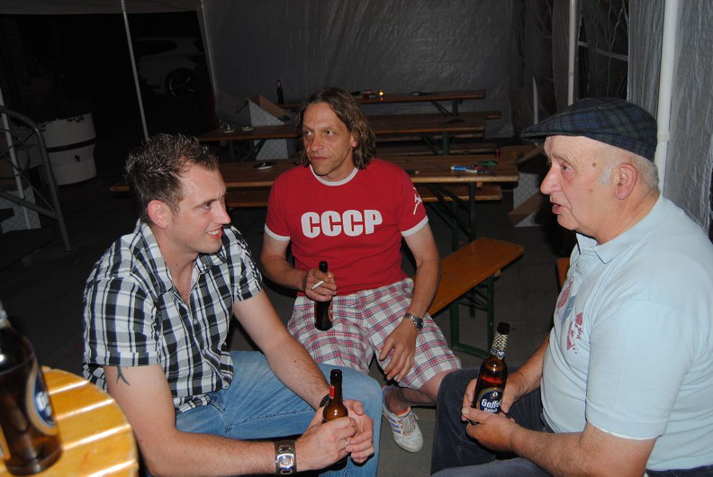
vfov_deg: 43.7
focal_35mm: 30
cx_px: 356
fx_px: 595
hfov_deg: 61.9
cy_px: 238
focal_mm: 20
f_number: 3.5
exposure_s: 1/60
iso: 200
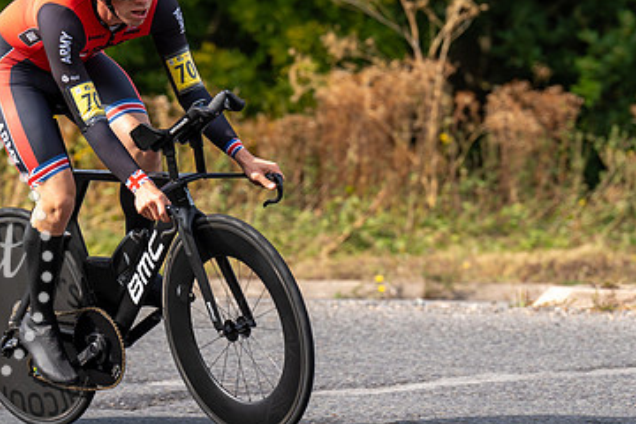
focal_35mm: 323
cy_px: 113
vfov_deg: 4.3
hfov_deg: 6.4
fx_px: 5706
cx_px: 191
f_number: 4
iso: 125
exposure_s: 1/1000
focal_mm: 151
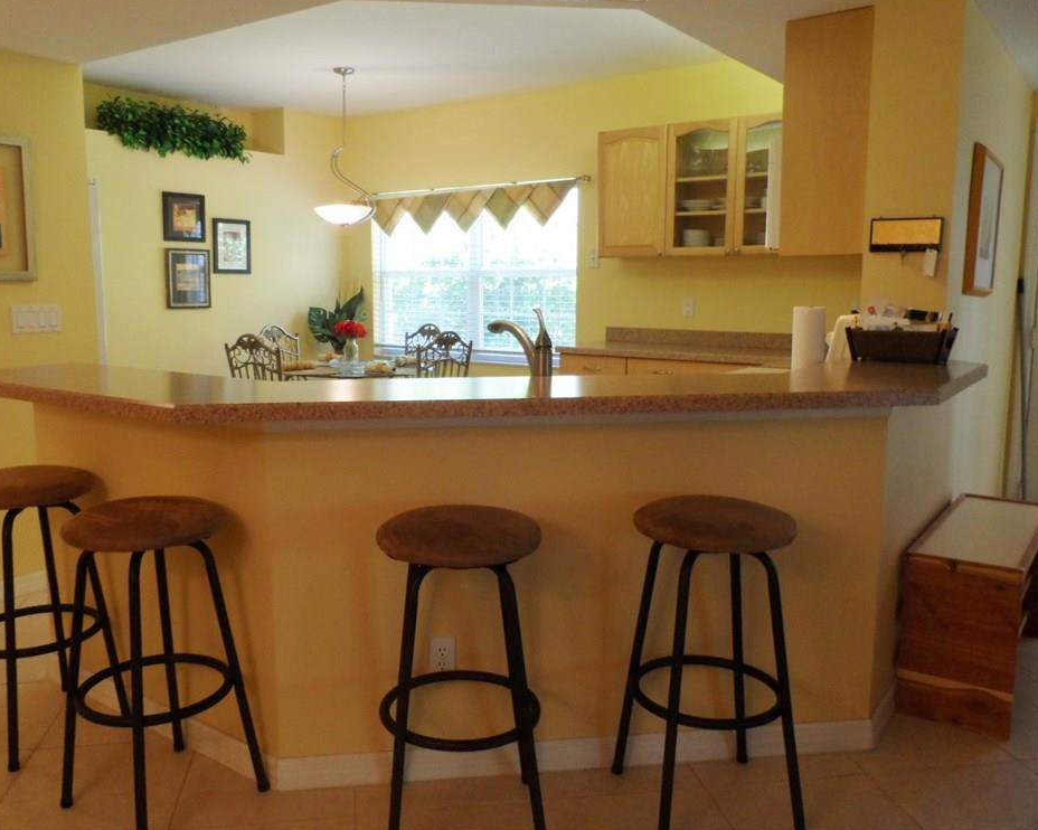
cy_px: 404
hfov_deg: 62.1
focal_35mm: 28
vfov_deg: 51.5
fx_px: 860
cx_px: 469
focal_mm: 4.3
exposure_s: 1/30
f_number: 3.2
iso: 120
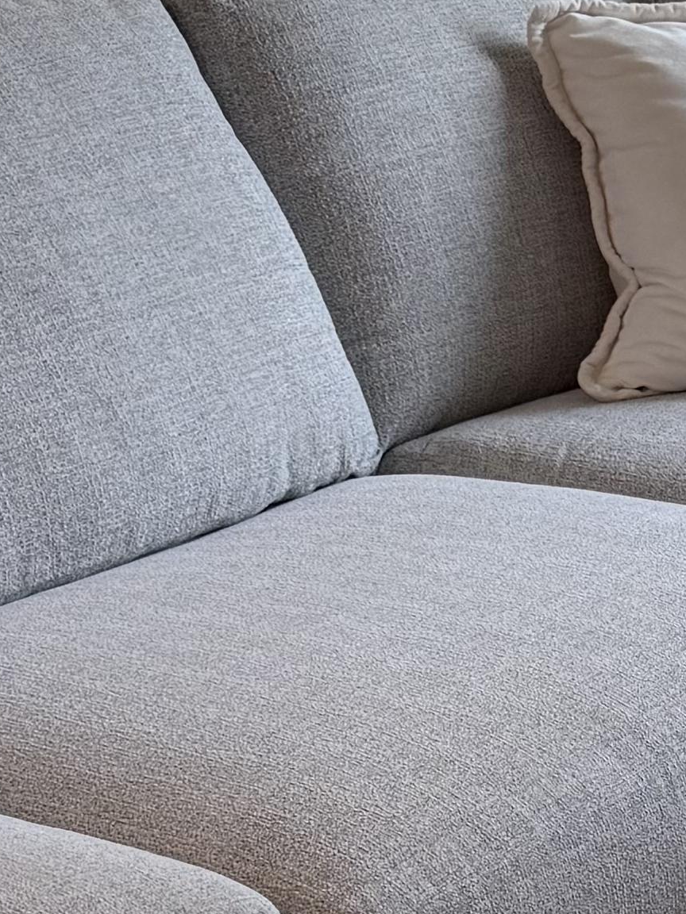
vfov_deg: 16.3
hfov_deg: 12.4
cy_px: 815
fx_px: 3144
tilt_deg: -20.1
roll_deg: +0.7
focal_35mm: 119
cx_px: 610
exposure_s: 1/120
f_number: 1.78
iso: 160
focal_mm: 6.76
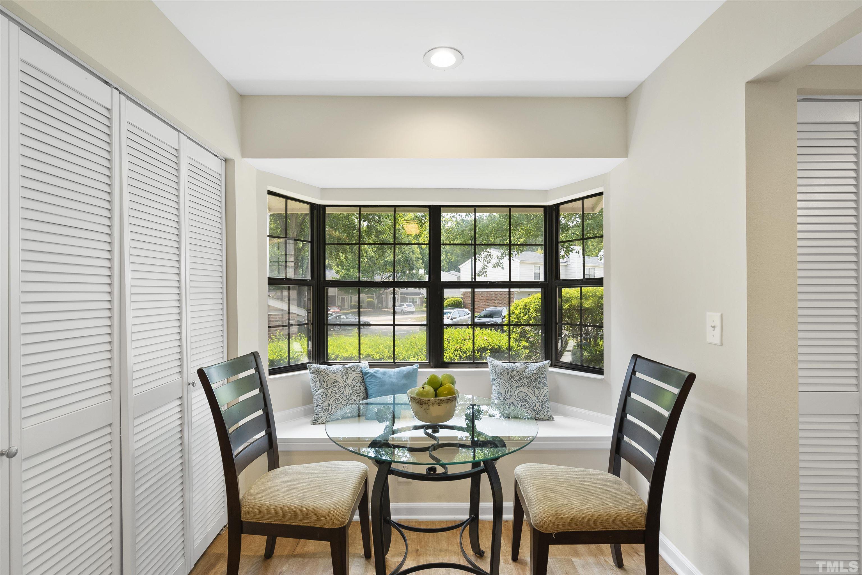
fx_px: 383
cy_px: 288
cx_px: 431
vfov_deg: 73.8
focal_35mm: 16
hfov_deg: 96.7
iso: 400
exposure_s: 1/10
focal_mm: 16
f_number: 7.1
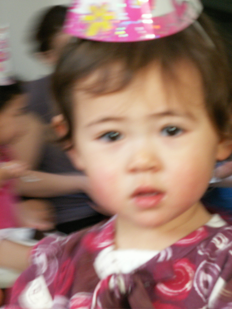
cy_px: 154
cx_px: 116
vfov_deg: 14.7
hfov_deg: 11.1
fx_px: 1198
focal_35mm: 134
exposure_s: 1/10
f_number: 4
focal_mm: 21.85
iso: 160
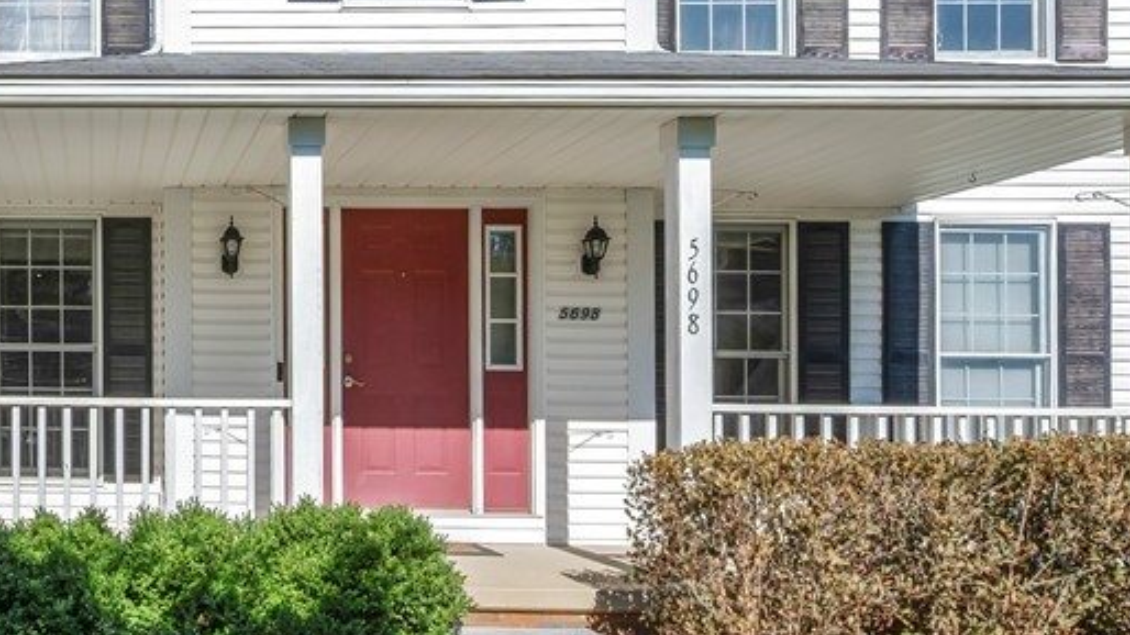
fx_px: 929
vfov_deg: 37.5
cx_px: 108
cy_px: 237
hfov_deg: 54.4
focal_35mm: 31
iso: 160
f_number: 11
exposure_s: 1/250
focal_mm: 14
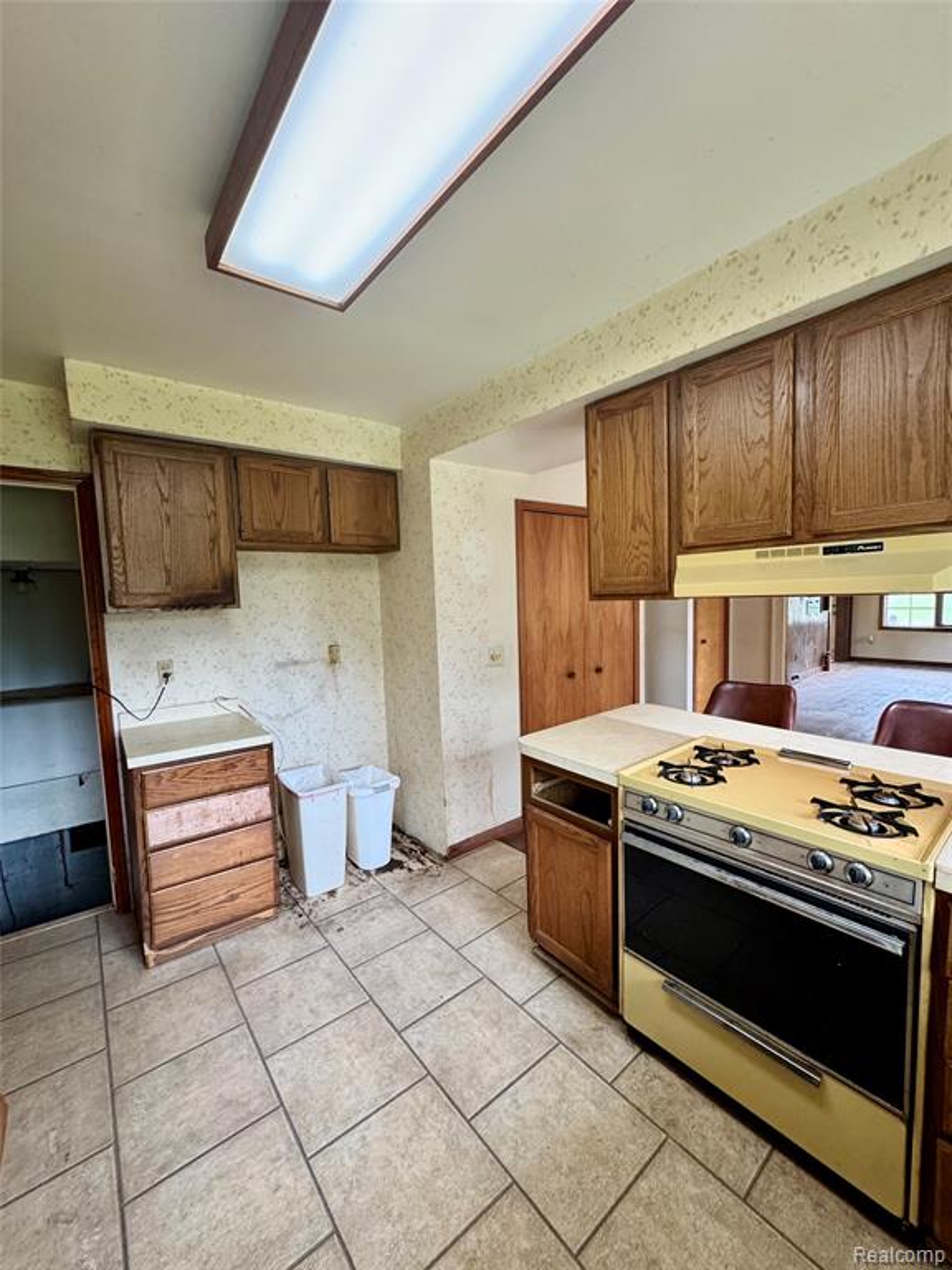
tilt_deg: -5.2
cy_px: 635
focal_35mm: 14
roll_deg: +2.3
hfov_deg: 85.7
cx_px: 476
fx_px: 513
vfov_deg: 102.1
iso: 250
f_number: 2.2
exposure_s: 1/120
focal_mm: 2.22
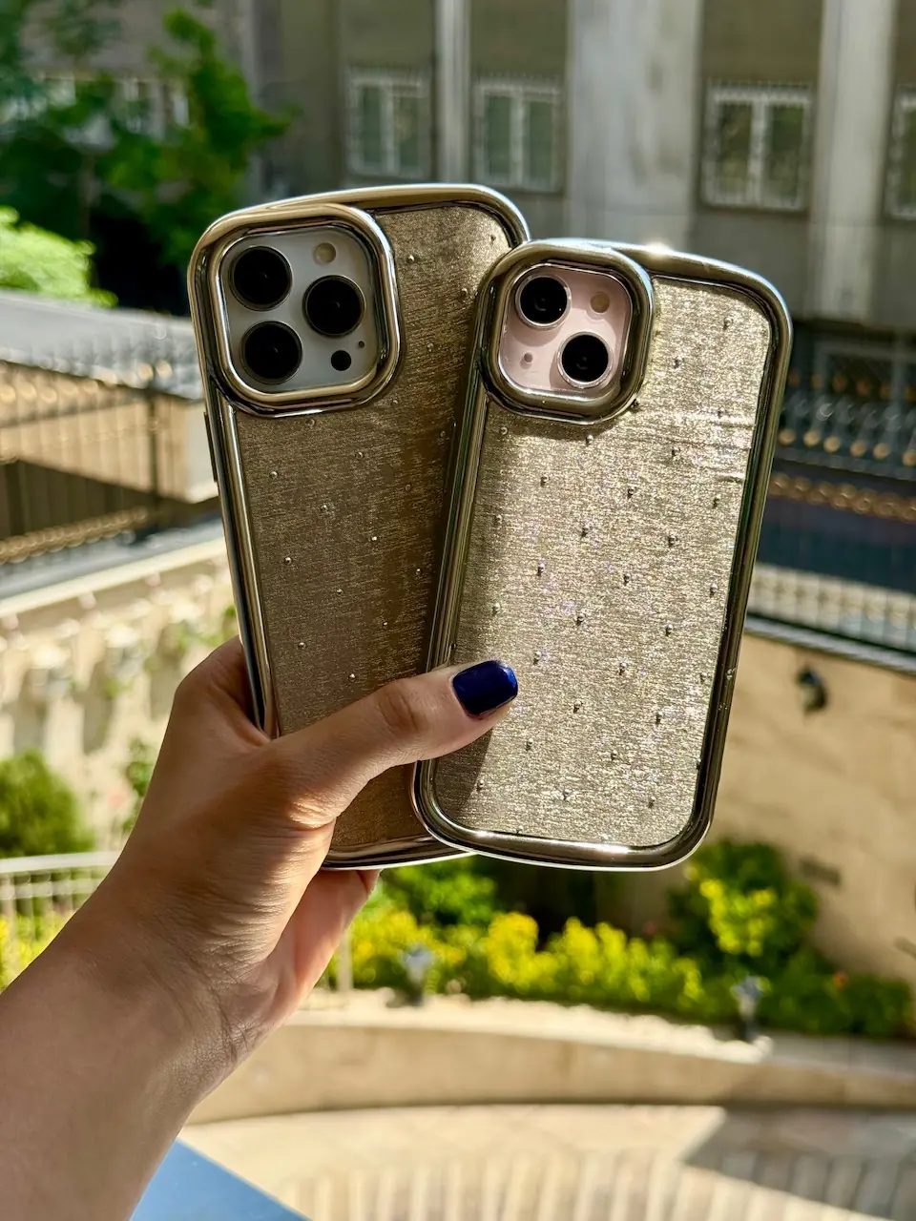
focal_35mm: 48
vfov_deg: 39.7
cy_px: 610
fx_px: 1694
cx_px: 458
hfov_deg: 30.3
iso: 64
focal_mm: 6.76
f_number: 1.78
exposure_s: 1/2331
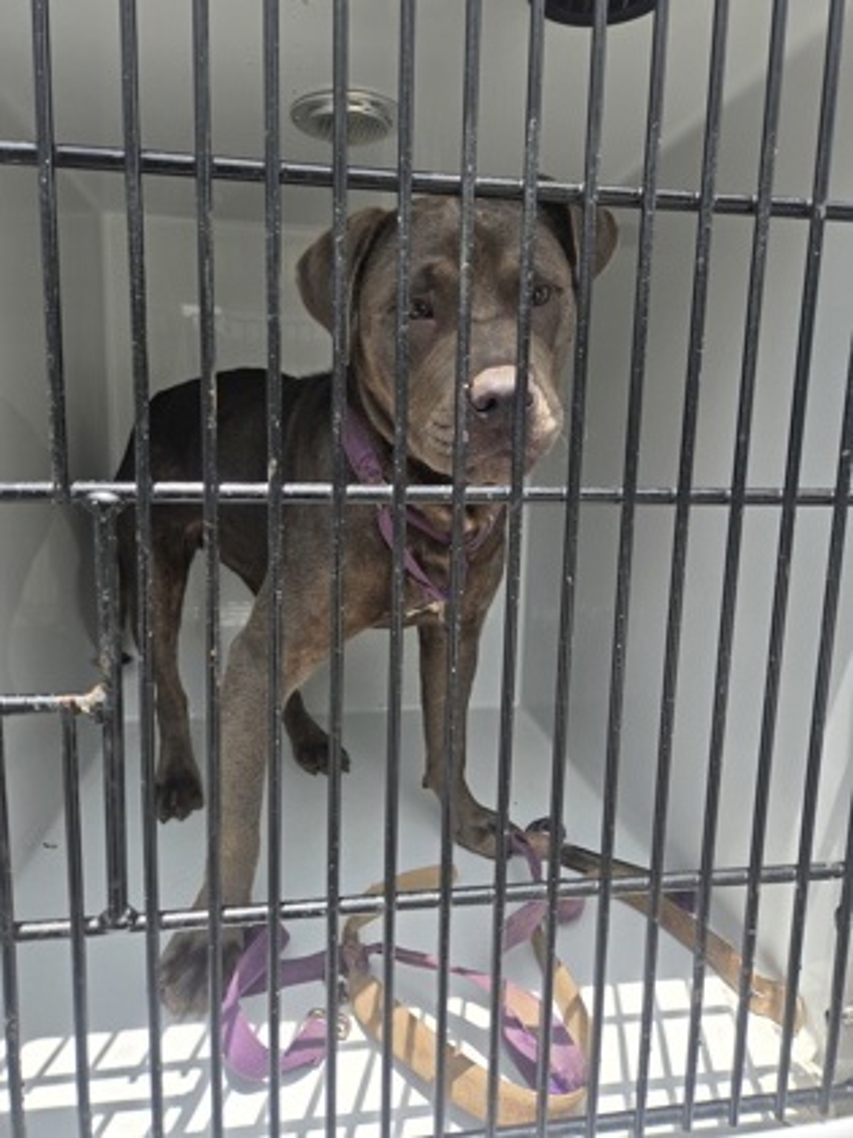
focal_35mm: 23
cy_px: 569
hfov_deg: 58.9
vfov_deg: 73.9
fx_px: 756
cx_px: 426
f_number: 1.8
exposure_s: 1/917
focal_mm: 5.4
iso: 25
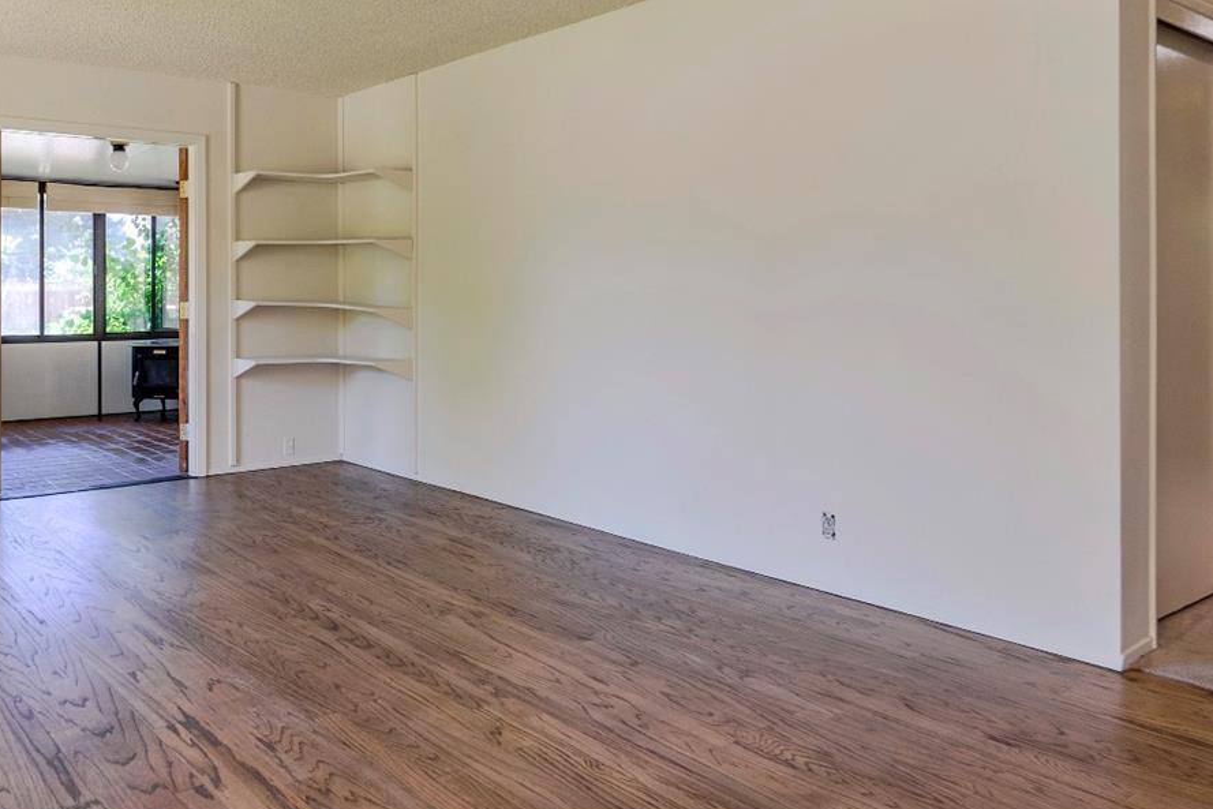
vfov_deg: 47.4
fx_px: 910
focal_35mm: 27
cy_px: 289
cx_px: 359
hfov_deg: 64.7
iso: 100
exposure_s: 1/20
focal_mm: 11
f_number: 5
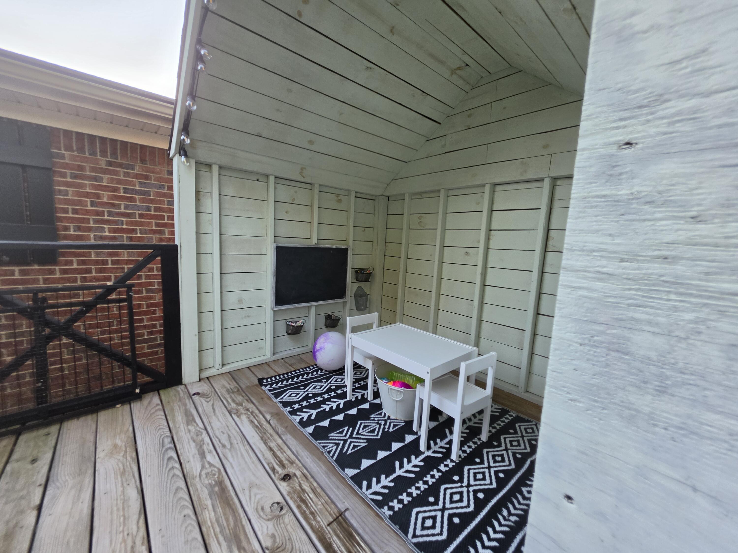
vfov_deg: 89.9
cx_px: 369
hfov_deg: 106.2
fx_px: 277
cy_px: 276
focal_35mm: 13
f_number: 1.9
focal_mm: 2.2
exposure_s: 1/120
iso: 80
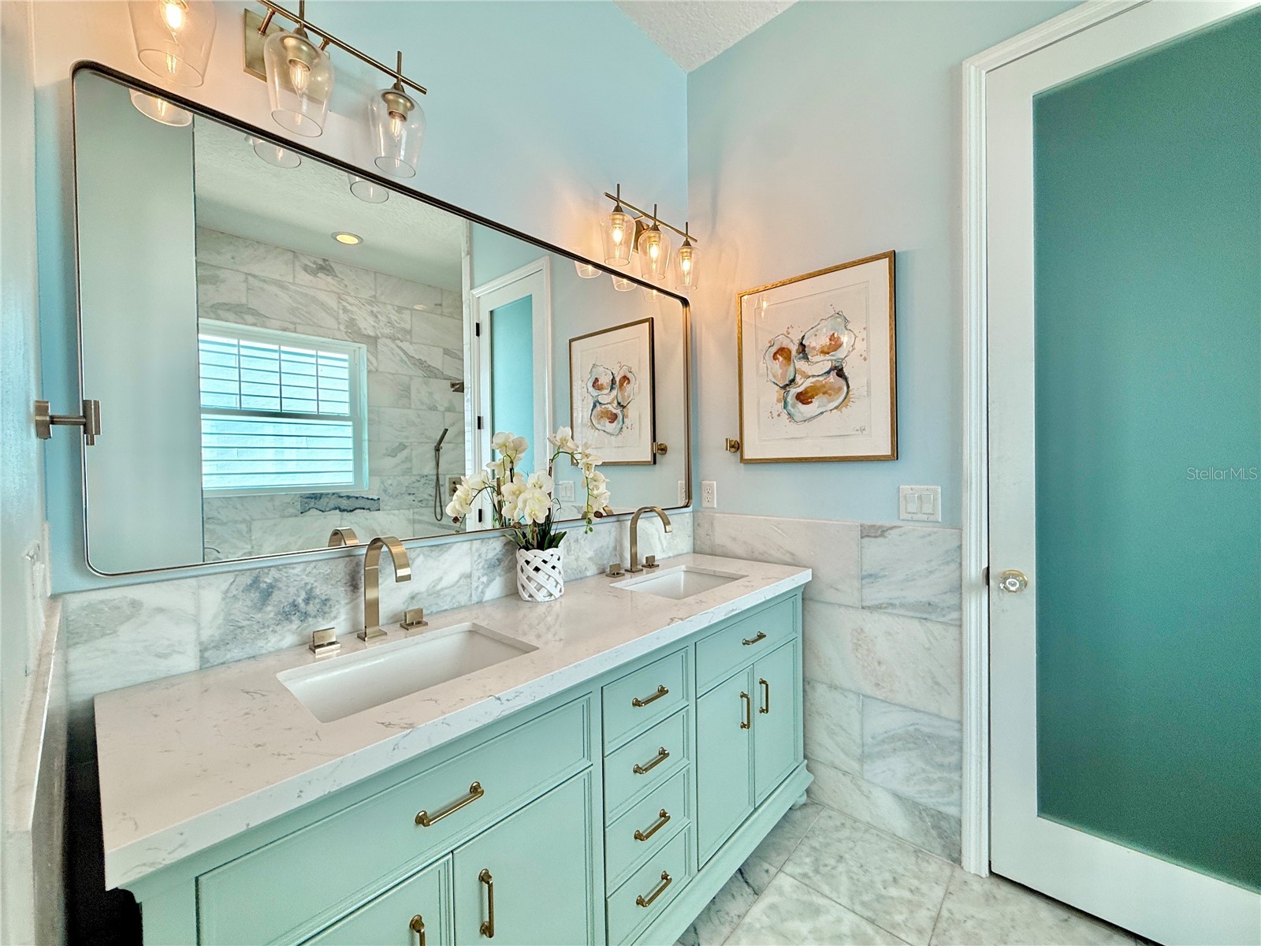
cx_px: 630
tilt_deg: -0.2
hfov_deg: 102.1
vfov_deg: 85.7
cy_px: 473
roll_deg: +0.4
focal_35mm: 14
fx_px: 510
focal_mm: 2.22
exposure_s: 1/120
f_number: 2.2
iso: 64
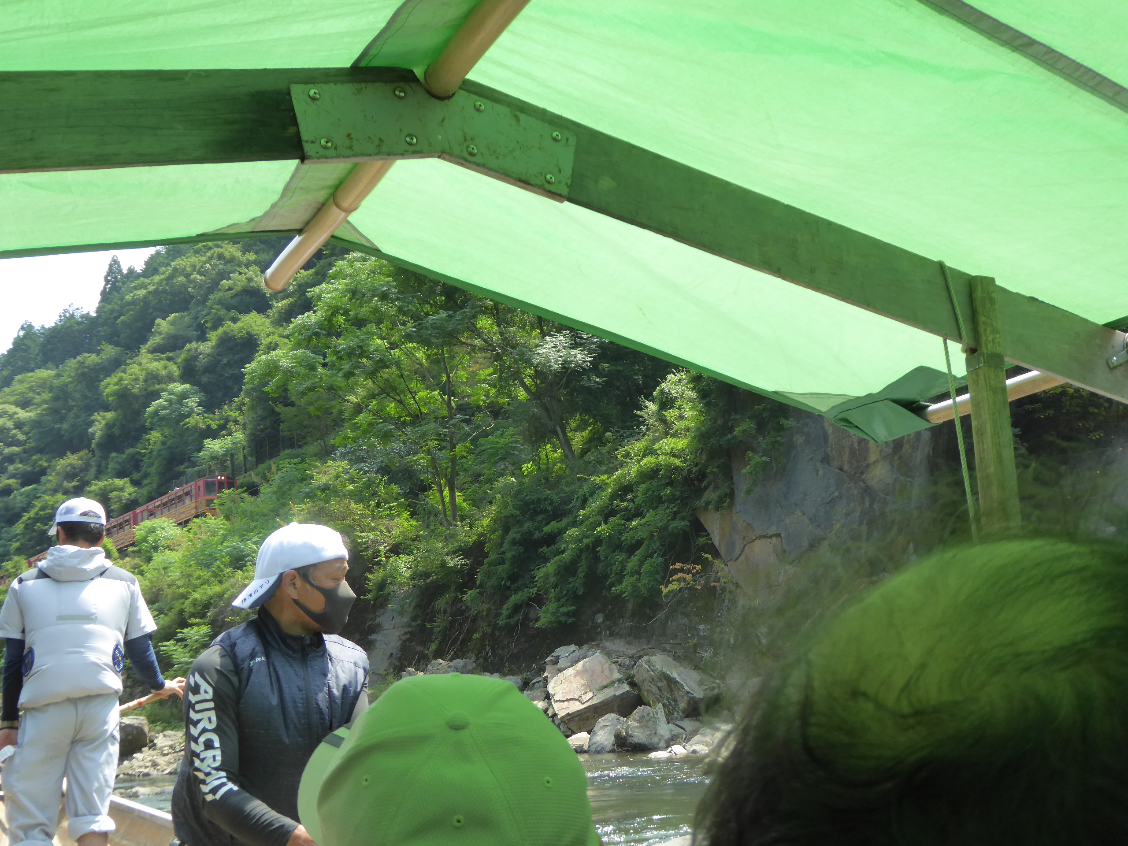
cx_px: 564
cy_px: 423
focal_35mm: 42
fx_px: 1369
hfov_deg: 44.8
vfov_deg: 34.3
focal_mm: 7.2
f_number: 3.8
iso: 200
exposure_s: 1/250
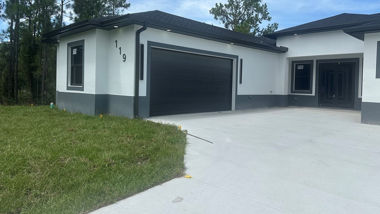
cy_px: 91
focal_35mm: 27
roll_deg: -0.6
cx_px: 192
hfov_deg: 69.9
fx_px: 272
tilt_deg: -1.7
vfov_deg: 42.8
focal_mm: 6.86
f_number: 1.78
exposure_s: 1/5848
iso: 80
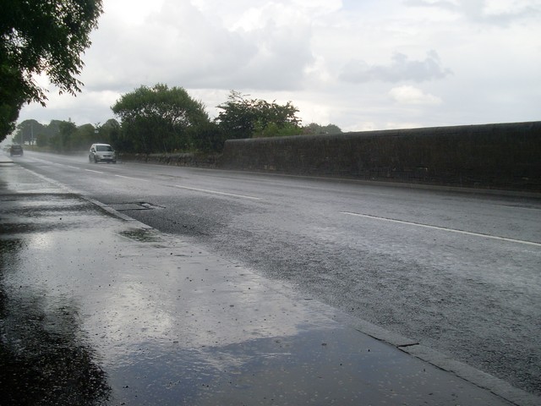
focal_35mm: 38
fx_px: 594
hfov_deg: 49.0
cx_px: 270
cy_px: 203
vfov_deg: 37.7
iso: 80
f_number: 7.7
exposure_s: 1/125
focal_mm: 6.3
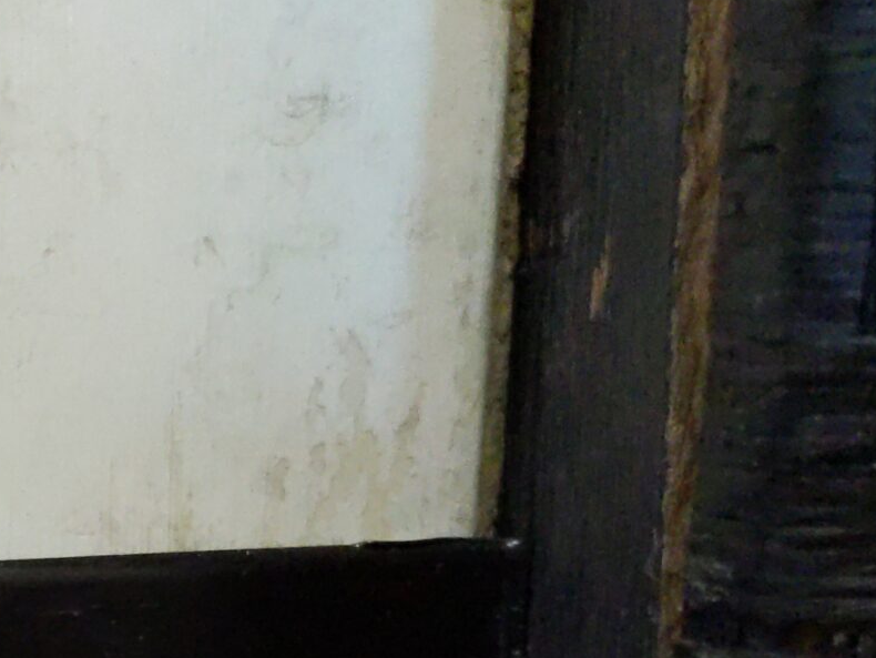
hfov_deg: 20.6
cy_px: 938
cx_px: -442
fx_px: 2050
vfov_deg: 16.8
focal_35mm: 81
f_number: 1.73
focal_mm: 4.38
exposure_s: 1/24
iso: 741
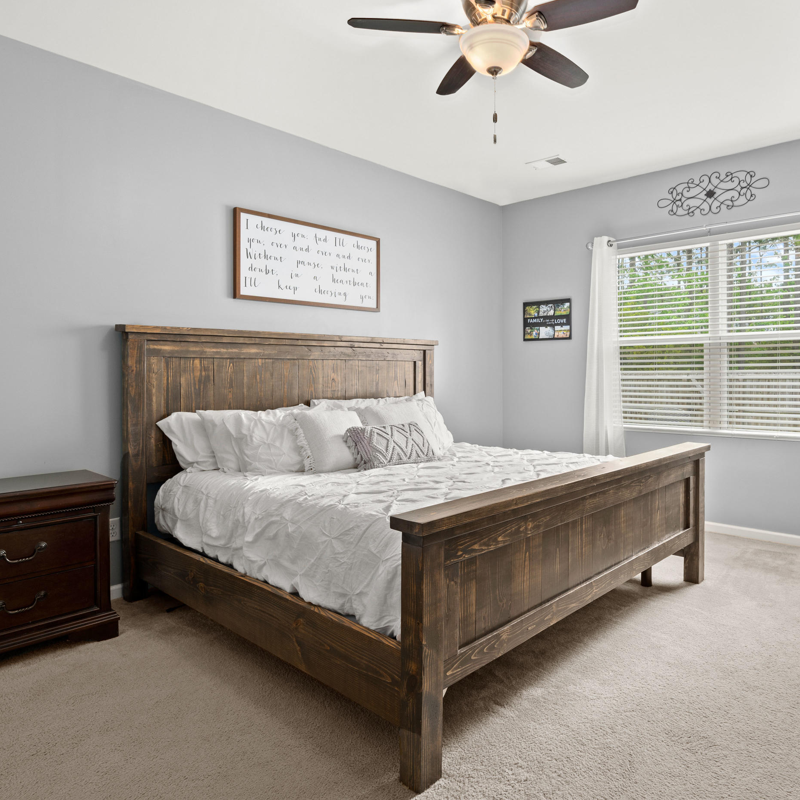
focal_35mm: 22
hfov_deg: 68.8
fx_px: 575
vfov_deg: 69.6
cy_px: 389
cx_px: 488
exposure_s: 1/1.67
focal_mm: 16
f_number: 8
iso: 320
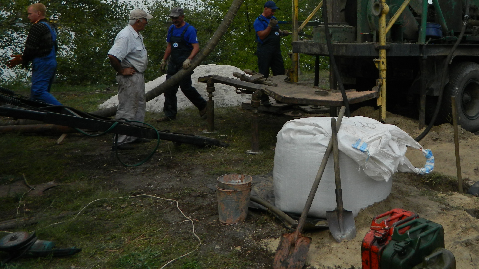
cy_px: 20
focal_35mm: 39
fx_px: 495
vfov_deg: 29.0
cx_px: 338
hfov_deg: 50.2
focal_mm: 4.5
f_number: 3.1
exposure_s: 1/1000
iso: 100
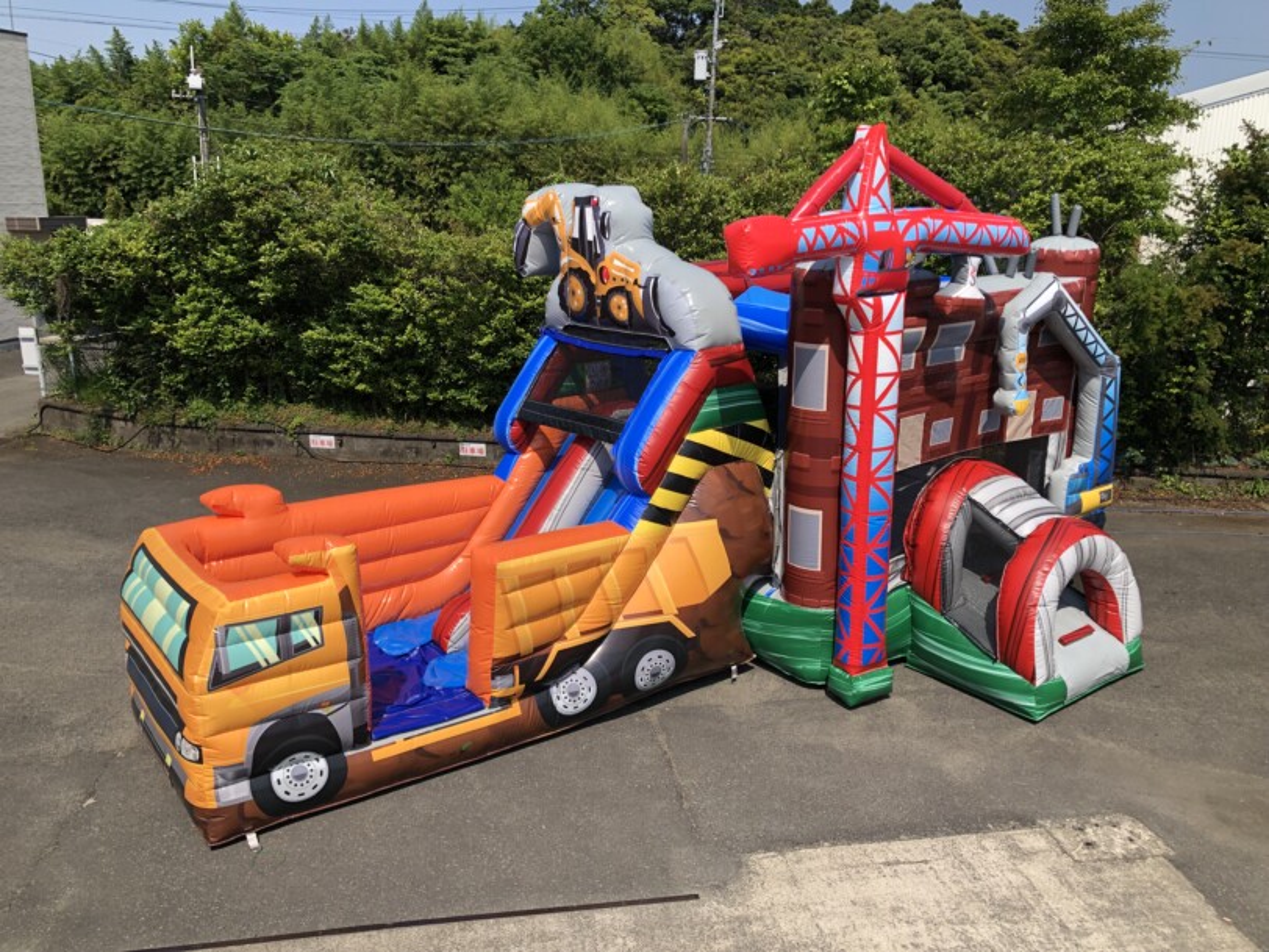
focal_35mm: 28
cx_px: 634
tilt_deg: -13.6
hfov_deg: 63.4
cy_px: 476
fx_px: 1026
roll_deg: +0.4
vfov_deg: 49.7
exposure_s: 1/1946
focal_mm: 3.99
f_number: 1.8
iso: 20
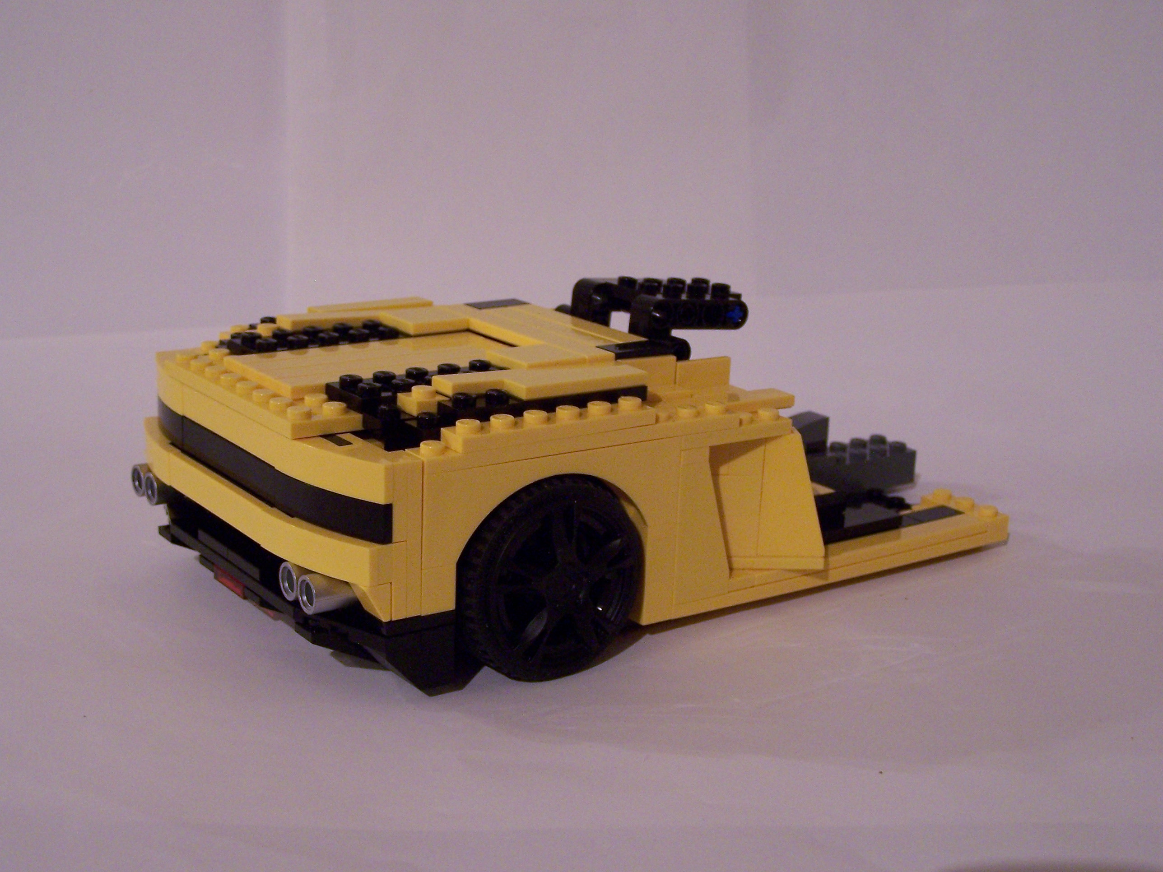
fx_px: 1713
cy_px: 436
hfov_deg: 37.5
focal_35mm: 51
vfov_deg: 28.6
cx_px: 582
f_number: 3
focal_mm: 8.5
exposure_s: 1/8
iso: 200
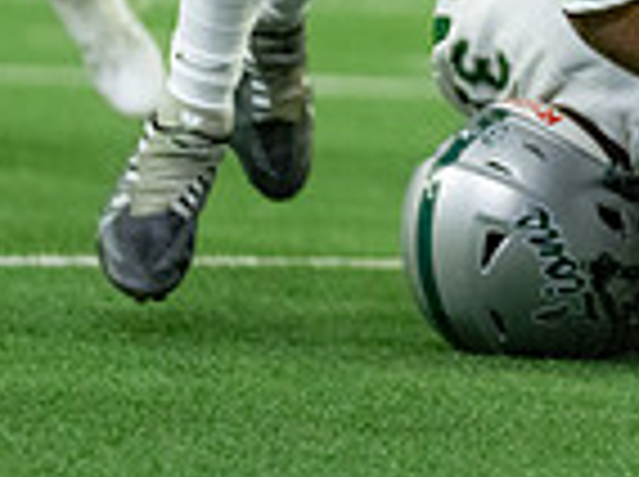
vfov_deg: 2.0
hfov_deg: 2.7
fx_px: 13490
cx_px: 720
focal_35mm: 732
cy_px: -367
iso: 3200
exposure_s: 1/1000
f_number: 2.8
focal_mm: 186
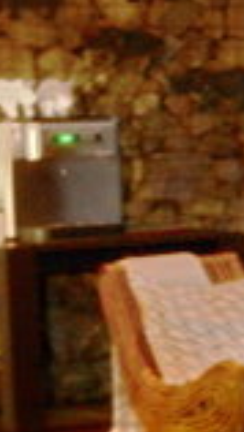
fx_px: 2103
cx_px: 1856
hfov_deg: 4.0
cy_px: 159
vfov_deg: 11.8
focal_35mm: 183
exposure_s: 1/1.3
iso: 320
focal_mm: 17
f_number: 7.1
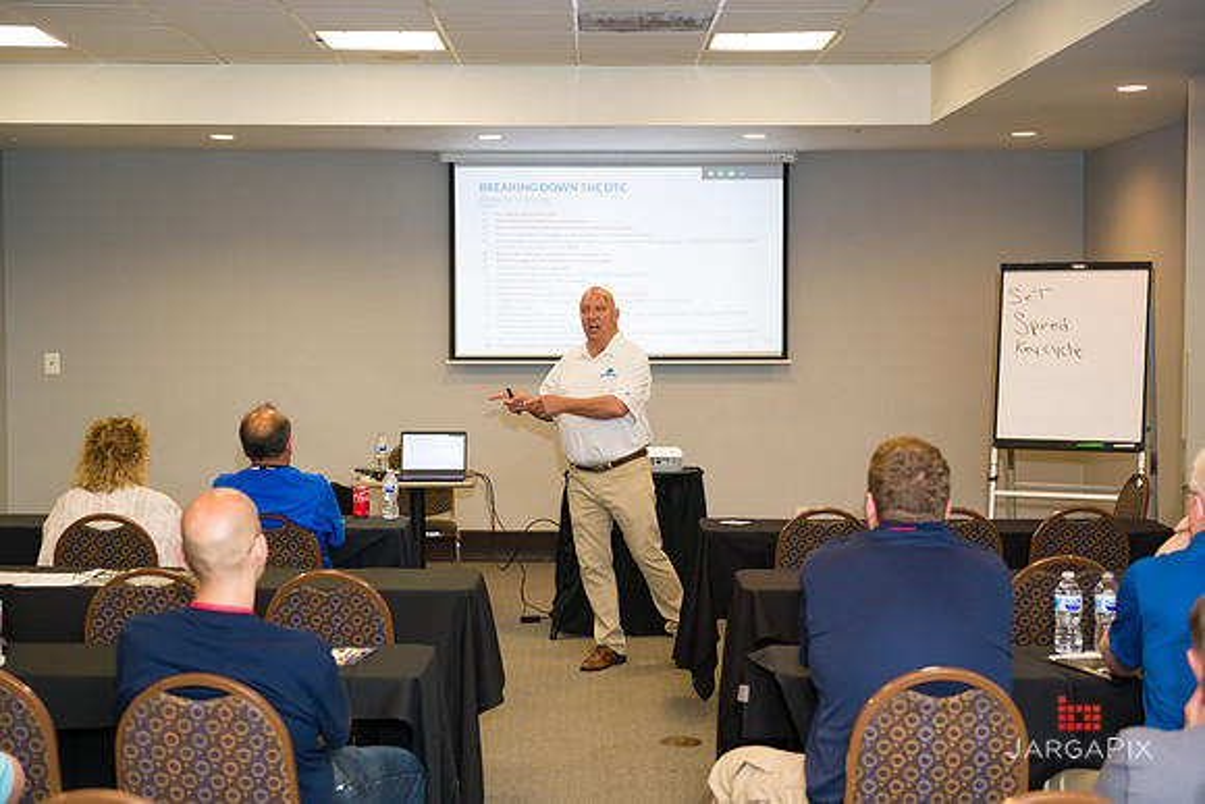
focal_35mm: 56
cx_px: 602
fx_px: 1875
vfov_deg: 24.2
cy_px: 402
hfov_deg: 35.6
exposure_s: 1/125
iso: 1000
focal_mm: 56
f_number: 3.2
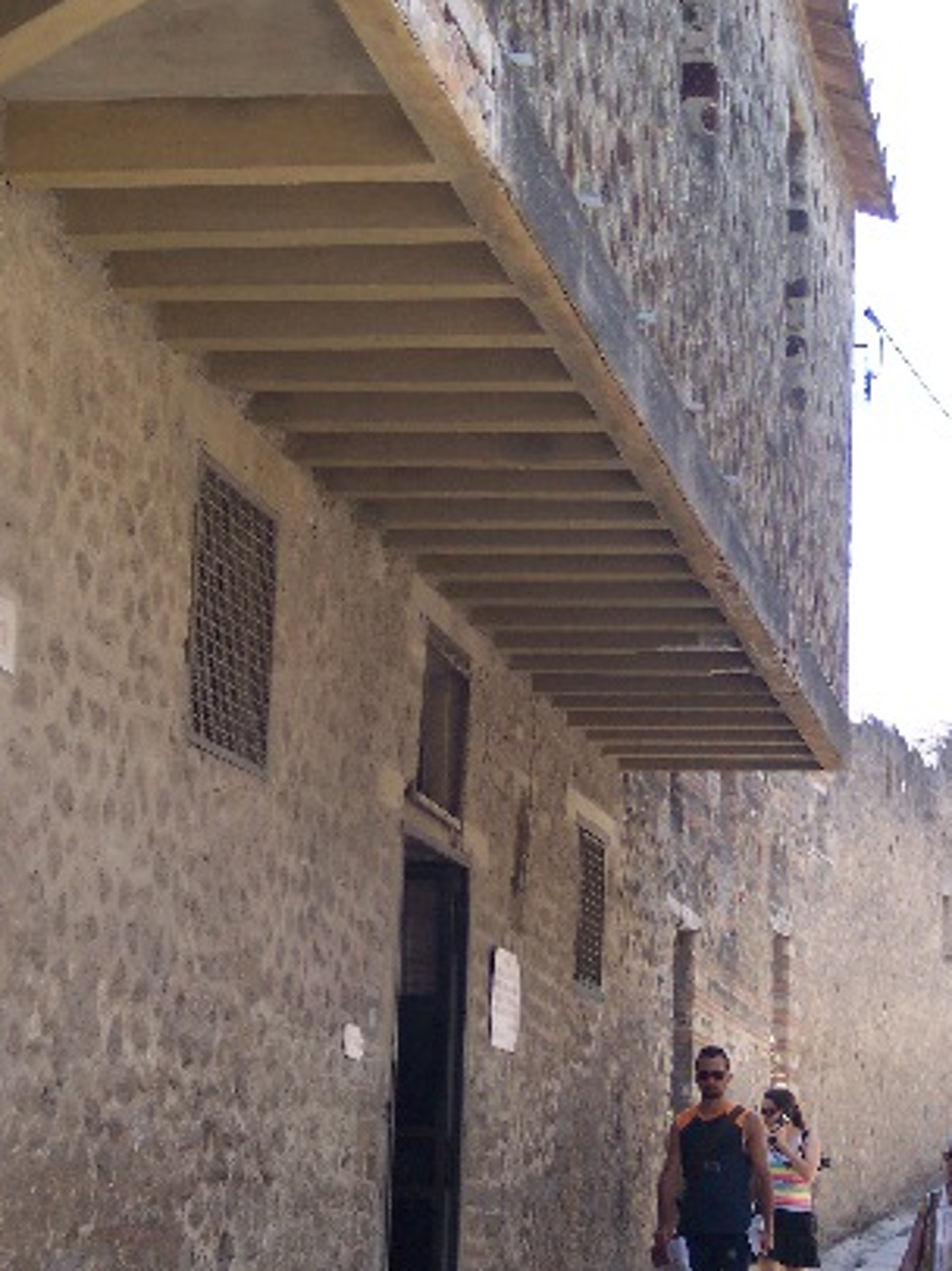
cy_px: 679
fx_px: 3414
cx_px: 659
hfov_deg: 15.8
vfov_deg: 21.1
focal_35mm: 93
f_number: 3.4
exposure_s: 1/250
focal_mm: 13.3
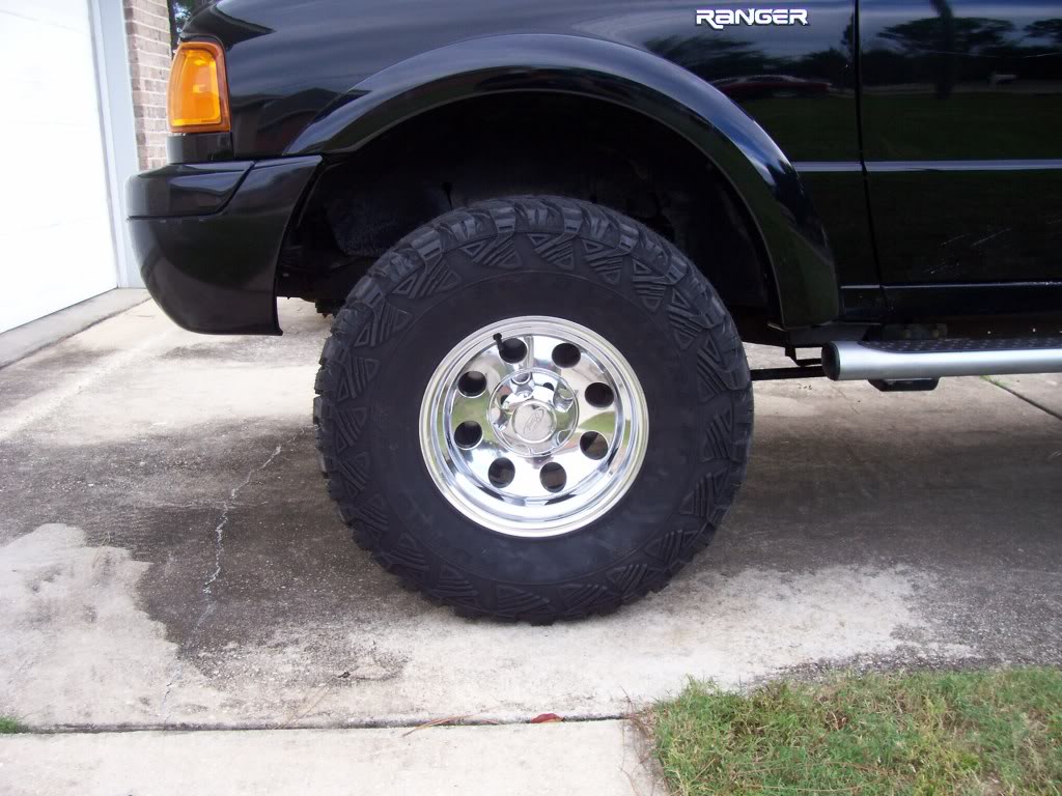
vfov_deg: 41.8
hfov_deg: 54.0
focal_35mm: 34
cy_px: 398
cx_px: 531
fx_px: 1043
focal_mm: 5.6
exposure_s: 1/127
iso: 80
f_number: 2.7
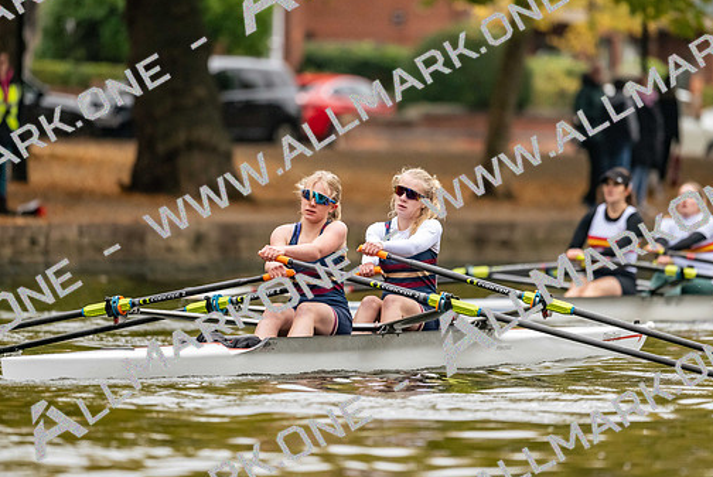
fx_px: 9118
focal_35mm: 460
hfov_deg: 4.5
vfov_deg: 3.0
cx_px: 318
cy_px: 243
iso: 3600
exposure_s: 1/2000
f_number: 4.5
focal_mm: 400
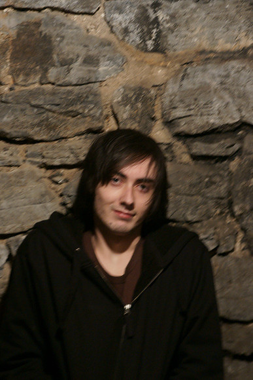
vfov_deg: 18.2
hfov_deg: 12.2
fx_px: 1185
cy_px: 190
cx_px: 126
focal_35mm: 112
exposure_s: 1/25
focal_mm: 75
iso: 1600
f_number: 3.2
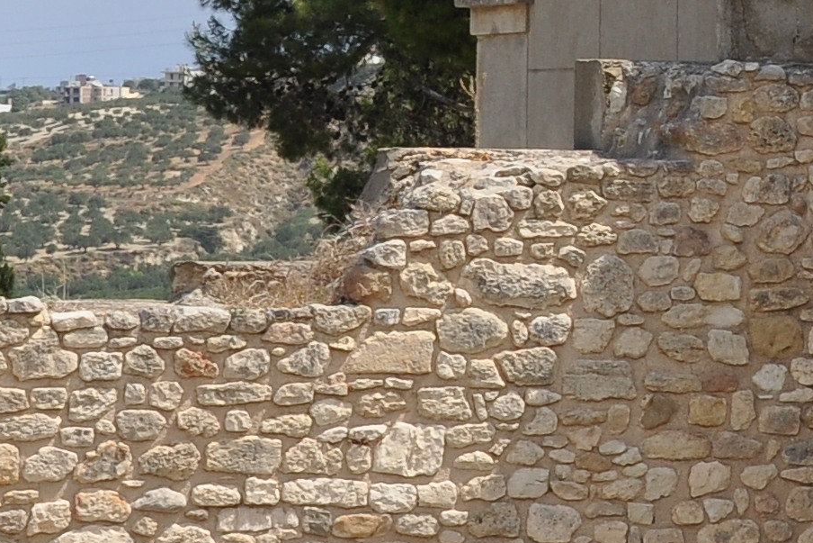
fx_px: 4494
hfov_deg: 9.9
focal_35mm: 199
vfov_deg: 6.9
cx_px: 1335
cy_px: 130
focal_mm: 28
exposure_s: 1/125
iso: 200
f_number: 11
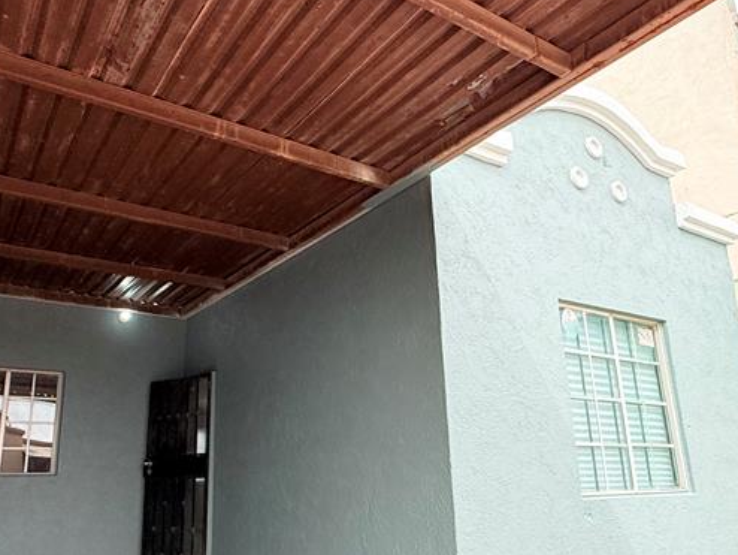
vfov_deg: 48.1
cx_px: 320
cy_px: 322
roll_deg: +0.7
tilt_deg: +15.4
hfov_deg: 61.4
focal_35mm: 29
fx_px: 619
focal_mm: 2.22
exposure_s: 1/686
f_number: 2.2
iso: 50
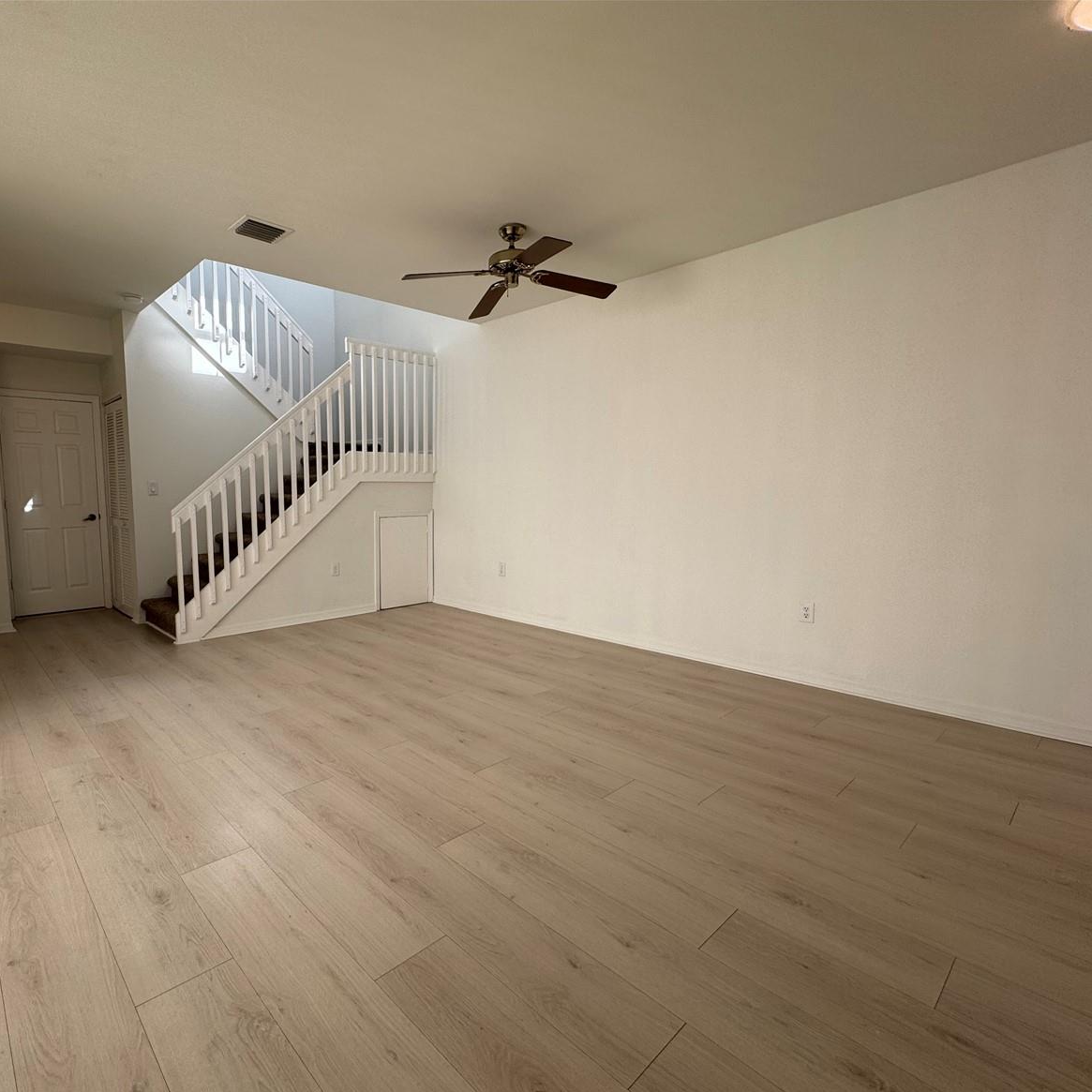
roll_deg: -0.1
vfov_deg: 83.9
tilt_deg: -6.7
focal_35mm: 17
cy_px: 561
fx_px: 607
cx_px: 418
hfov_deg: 82.6
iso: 40
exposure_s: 1/235
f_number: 2.2
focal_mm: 2.22
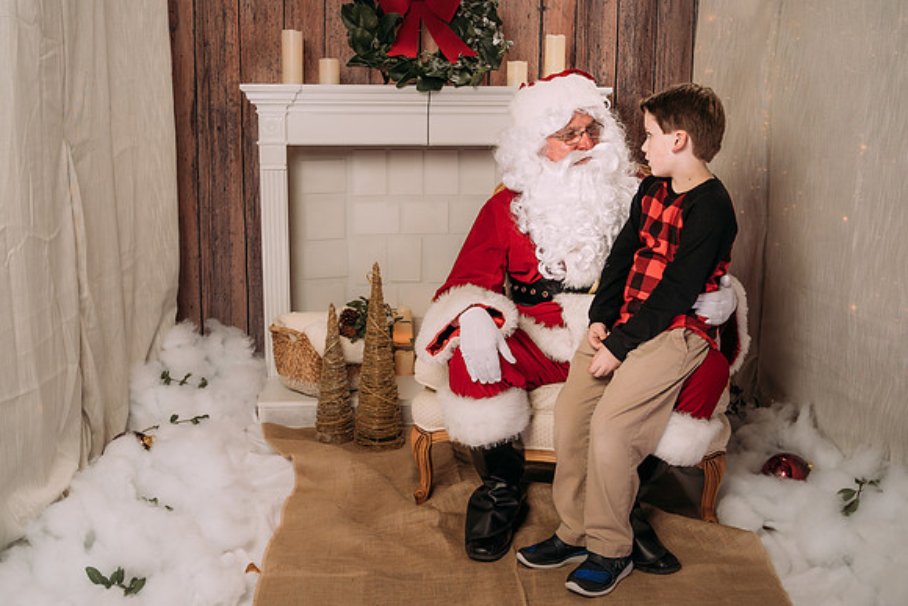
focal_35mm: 40
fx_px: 997
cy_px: 283
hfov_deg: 49.0
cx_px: 458
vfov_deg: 33.8
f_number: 5.6
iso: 100
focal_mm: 35
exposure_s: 1/100
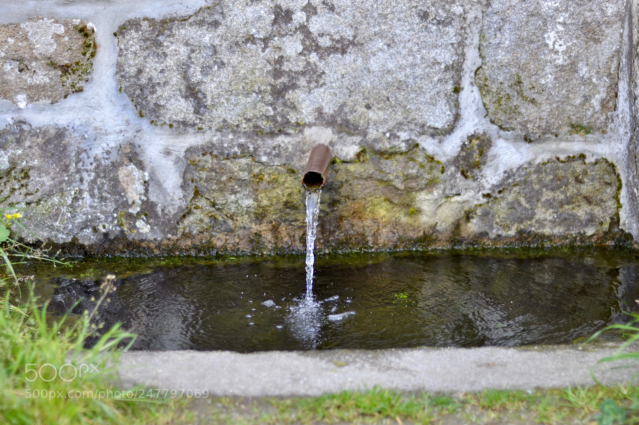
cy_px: 212
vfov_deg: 18.2
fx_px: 1331
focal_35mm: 75
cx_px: 320
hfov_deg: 27.0
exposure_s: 1/800
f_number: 1.8
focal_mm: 50
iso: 200
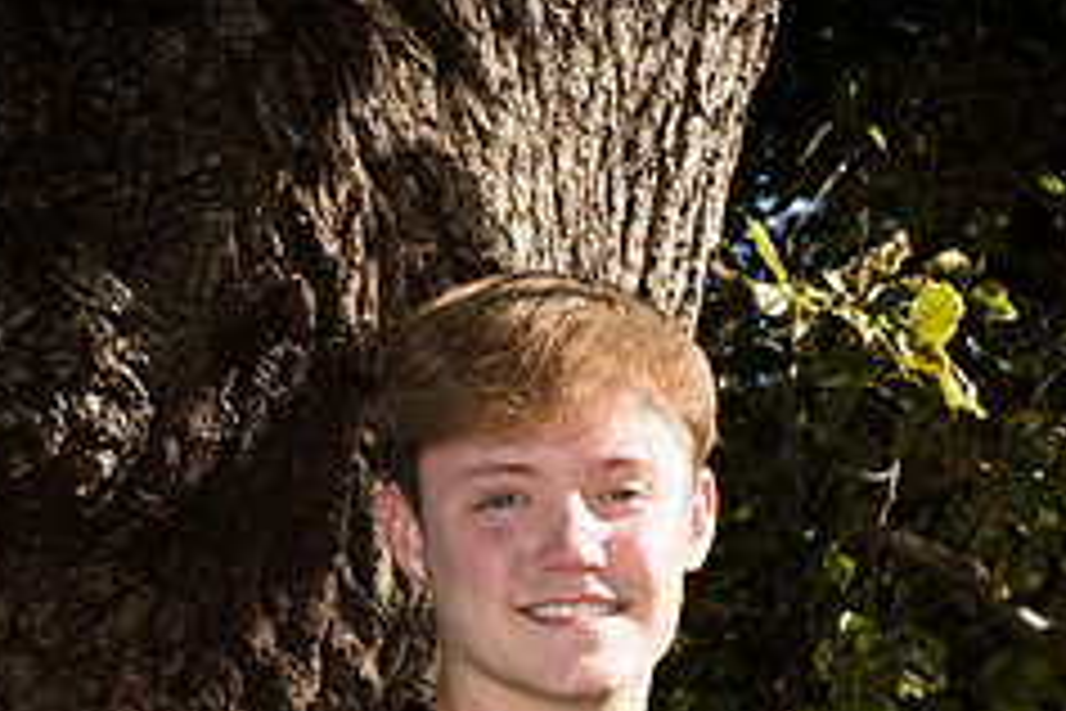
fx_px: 7017
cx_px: 607
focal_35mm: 237
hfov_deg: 8.7
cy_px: 896
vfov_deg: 5.8
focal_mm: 125
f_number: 18
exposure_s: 1/500
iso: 800
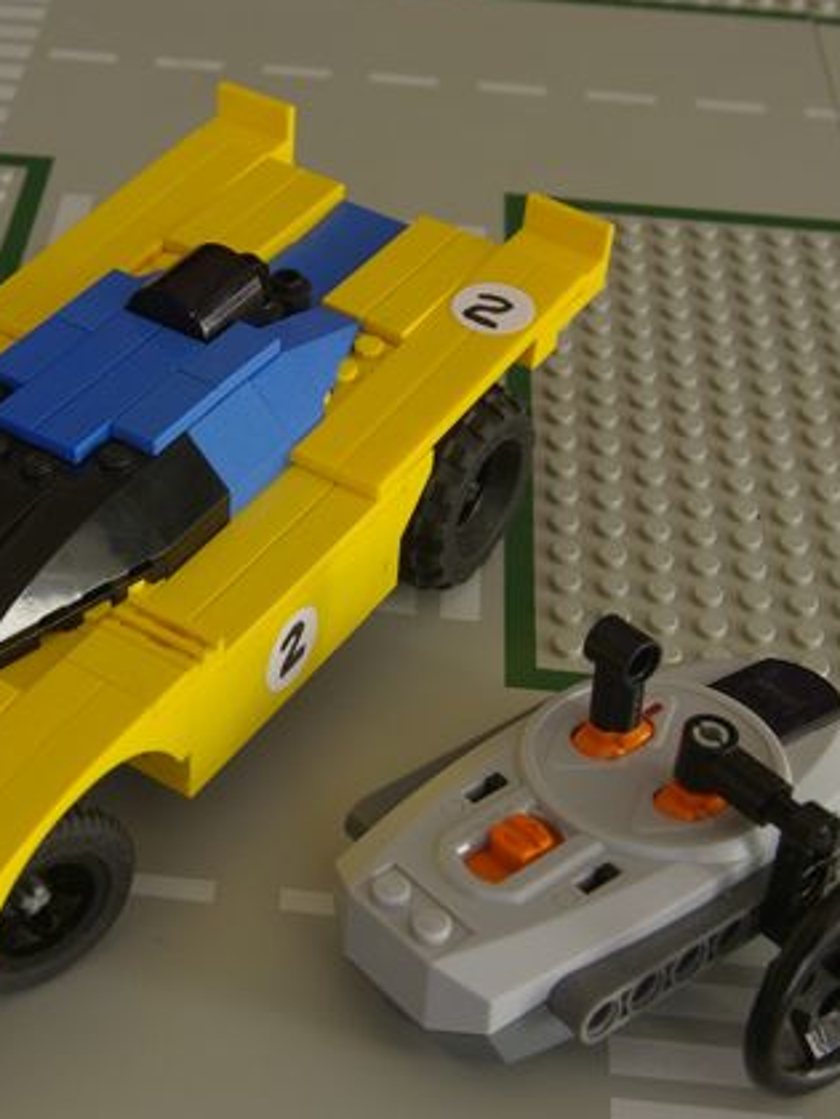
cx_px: 184
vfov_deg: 30.4
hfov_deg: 22.7
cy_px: 557
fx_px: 2062
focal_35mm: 64
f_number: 11
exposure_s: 1/15
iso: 400
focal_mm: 29
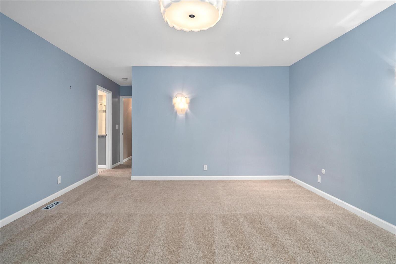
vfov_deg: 73.7
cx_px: 198
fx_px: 176
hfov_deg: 96.7
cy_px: 132
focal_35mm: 16
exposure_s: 1/4
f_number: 7.1
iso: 400
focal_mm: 8
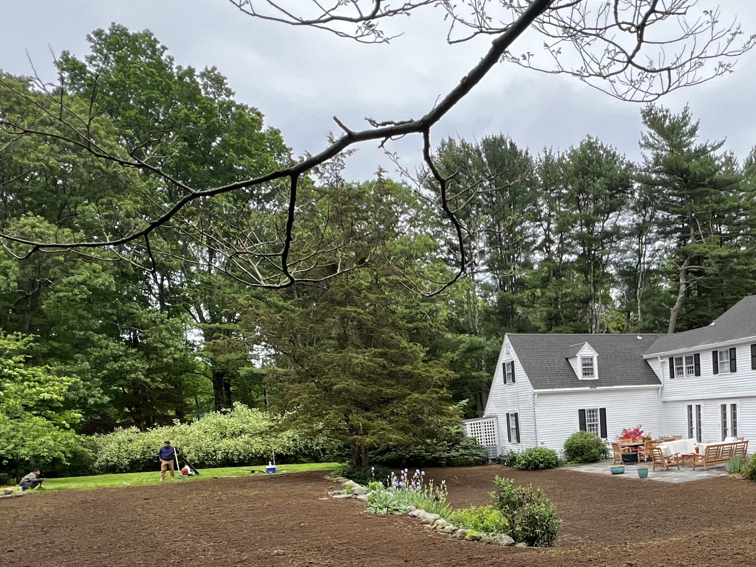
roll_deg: +3.6
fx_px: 612
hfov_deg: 59.9
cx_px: 571
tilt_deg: -8.5
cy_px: 495
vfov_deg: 45.7
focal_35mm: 28
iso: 32
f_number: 1.8
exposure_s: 1/230
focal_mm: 1.57
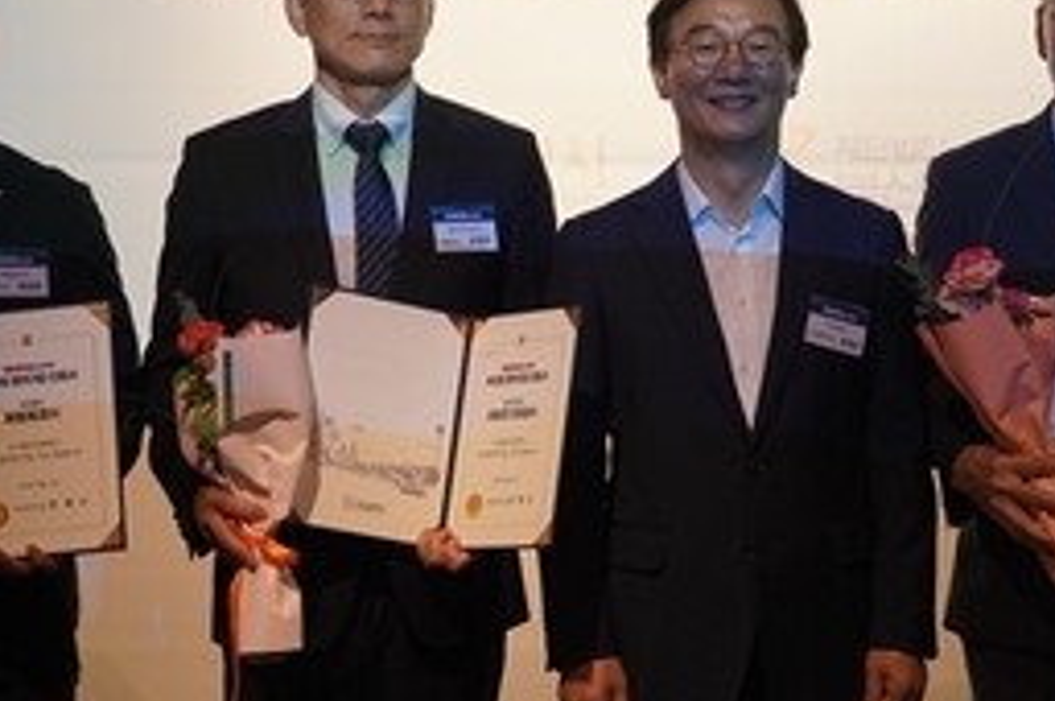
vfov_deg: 12.5
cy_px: 239
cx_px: 606
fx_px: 3195
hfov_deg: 18.7
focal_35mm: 109
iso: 800
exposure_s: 1/160
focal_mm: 31
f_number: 4.5
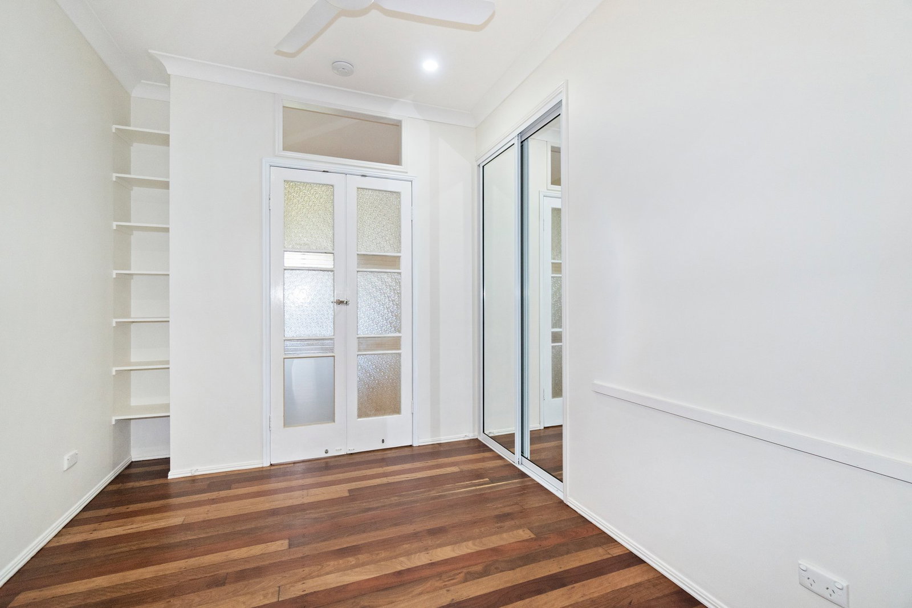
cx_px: 456
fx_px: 380
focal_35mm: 15
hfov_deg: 100.4
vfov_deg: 77.3
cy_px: 304
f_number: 4
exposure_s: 1/160
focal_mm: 10
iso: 800
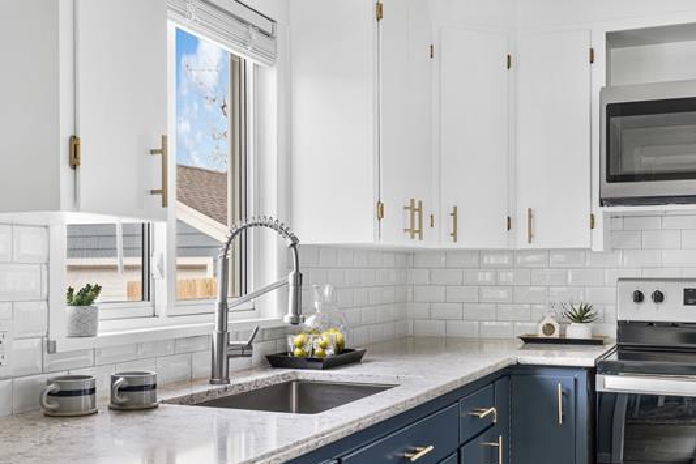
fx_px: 812
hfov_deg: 46.3
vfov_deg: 31.8
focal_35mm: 42
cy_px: 256
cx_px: 394
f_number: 8
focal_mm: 35
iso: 160
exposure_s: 1.3
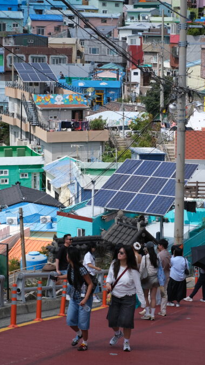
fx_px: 811
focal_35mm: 84
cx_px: 138
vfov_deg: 25.3
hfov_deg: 14.4
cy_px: 183
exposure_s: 1/900
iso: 160
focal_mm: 35
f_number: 5
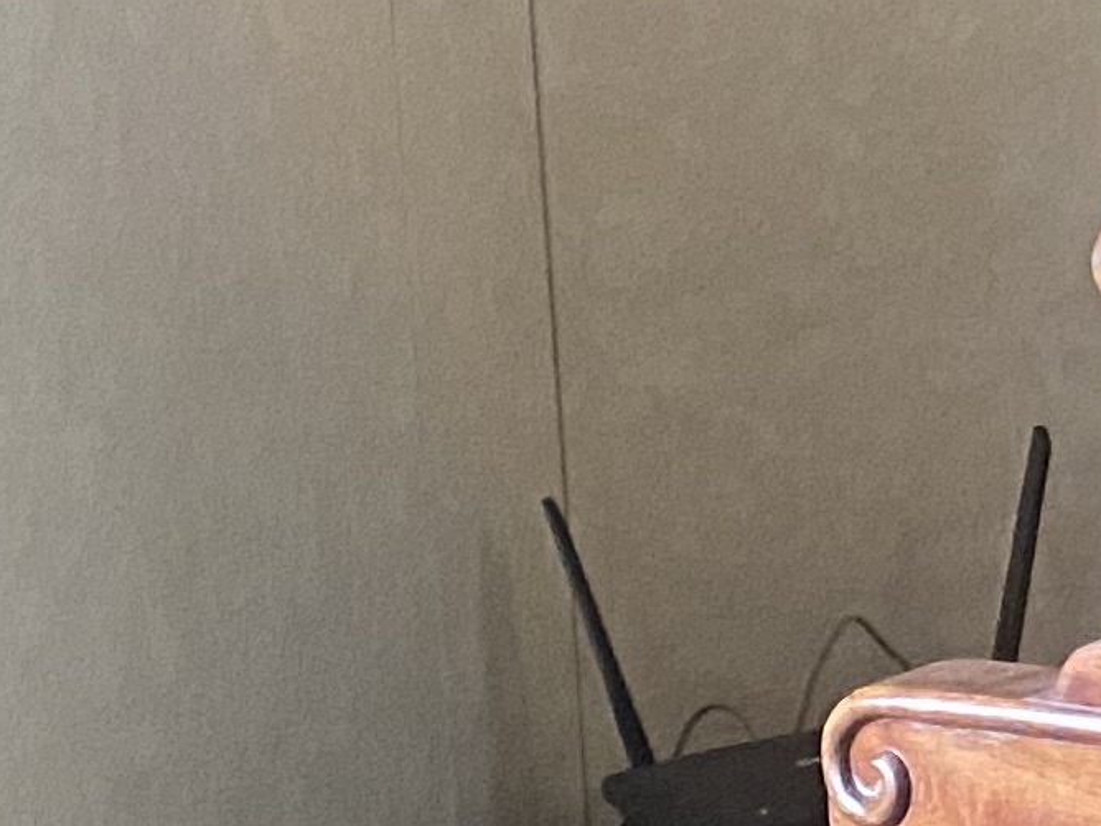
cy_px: -107
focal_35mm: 157
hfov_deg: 10.2
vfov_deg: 9.4
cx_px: 2988
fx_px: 4994
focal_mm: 4.25
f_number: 1.8
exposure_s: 1/60
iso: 500
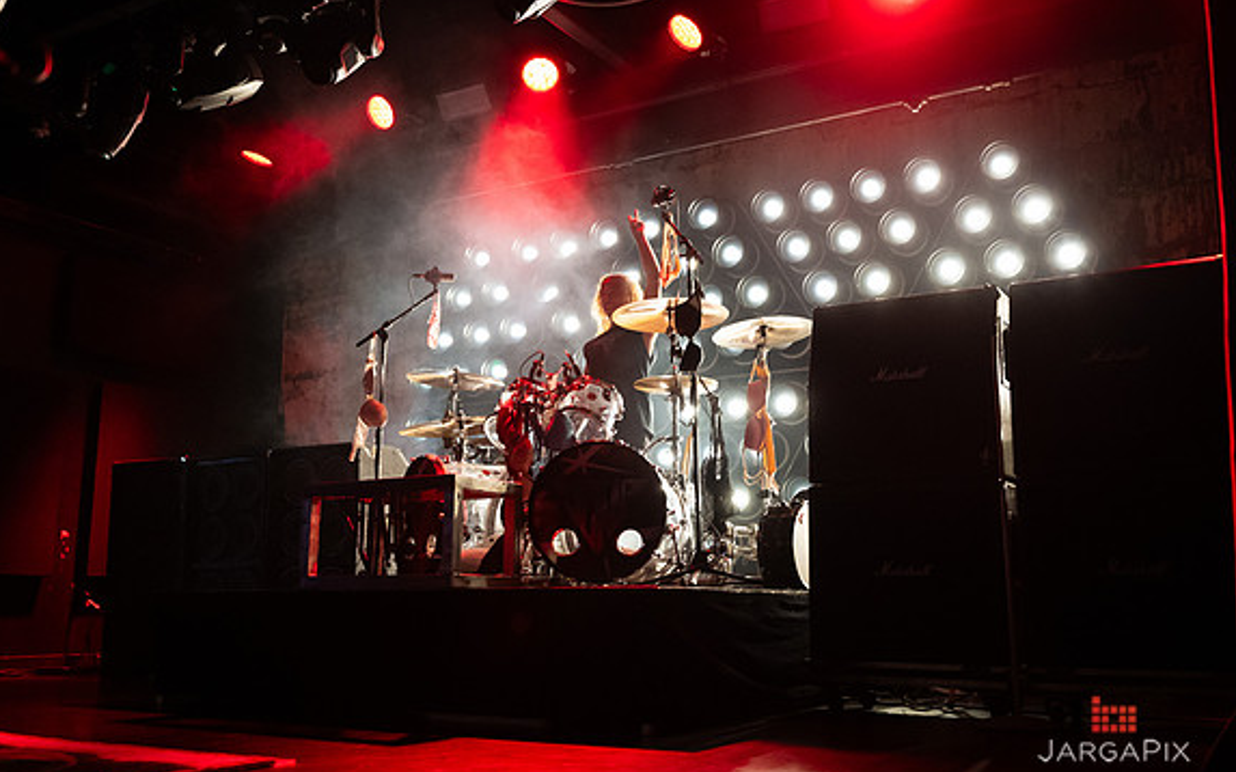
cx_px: 642
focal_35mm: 34
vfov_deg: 37.3
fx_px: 1145
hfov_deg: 56.7
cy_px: 391
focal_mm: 31
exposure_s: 1/160
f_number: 2.8
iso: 6400
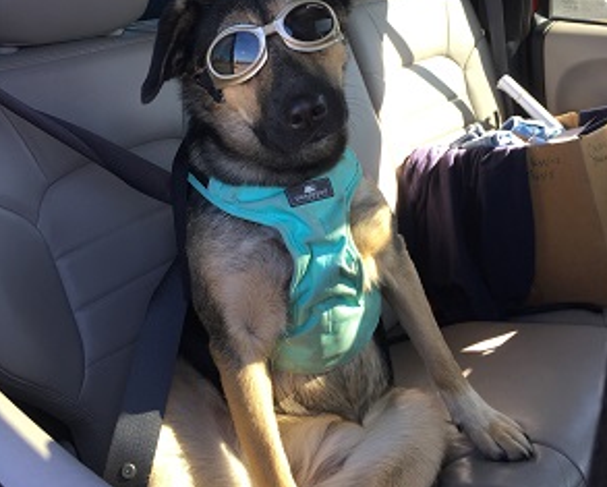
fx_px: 701
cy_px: 131
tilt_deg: -15.2
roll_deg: +1.6
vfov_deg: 37.5
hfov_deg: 46.8
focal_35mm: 39
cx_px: 308
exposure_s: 1/120
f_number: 2.2
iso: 32
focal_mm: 4.15
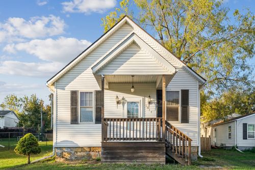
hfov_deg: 60.3
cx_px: 128
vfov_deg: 42.3
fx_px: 219
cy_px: 85
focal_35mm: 31
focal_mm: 31
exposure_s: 1/60
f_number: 5.6
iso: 80
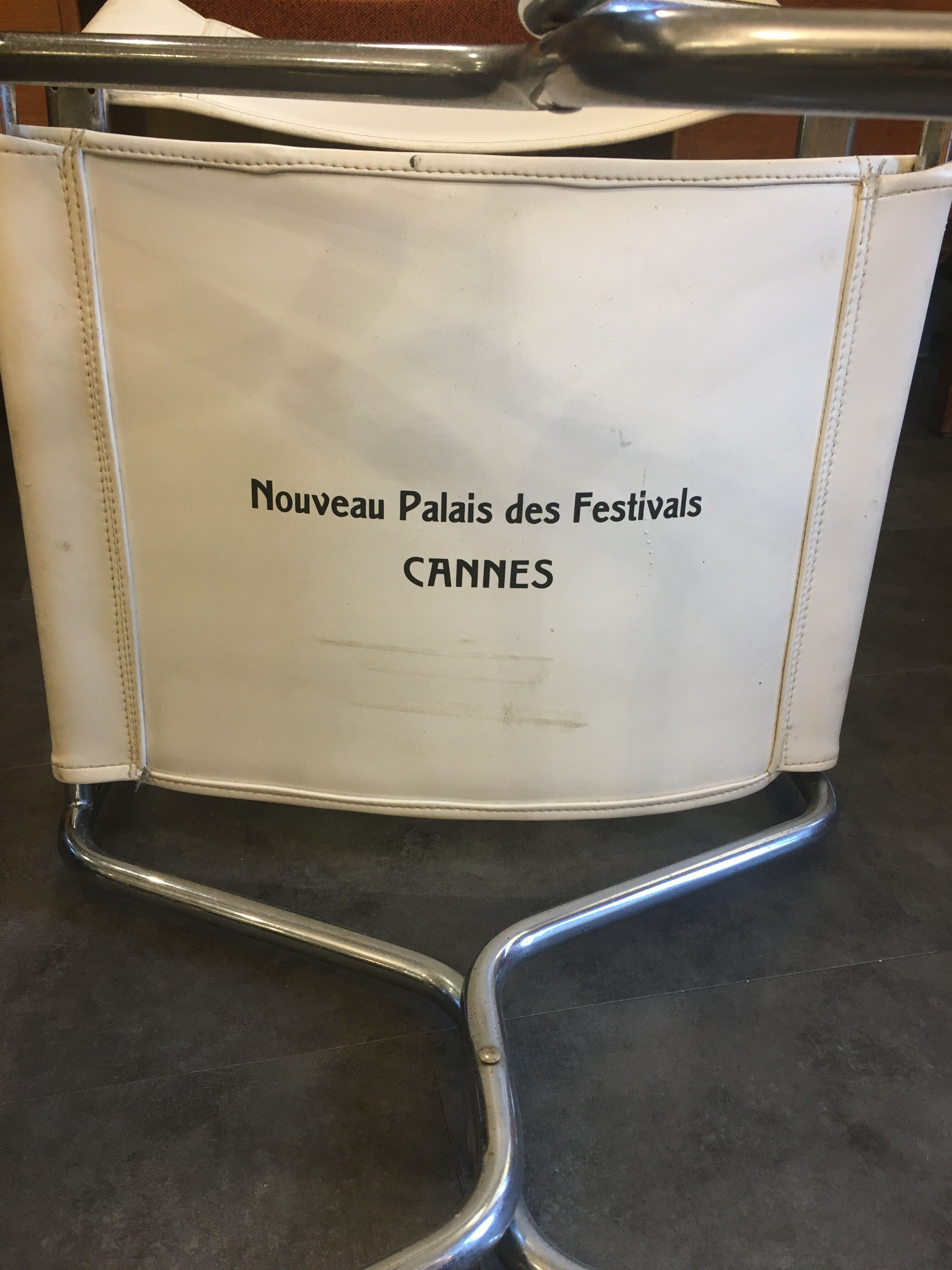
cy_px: 635
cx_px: 476
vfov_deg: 61.7
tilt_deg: -25.8
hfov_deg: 48.2
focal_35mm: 29
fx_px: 1063
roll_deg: +0.5
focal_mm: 4.15
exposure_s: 1/33
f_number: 2.2
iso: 125
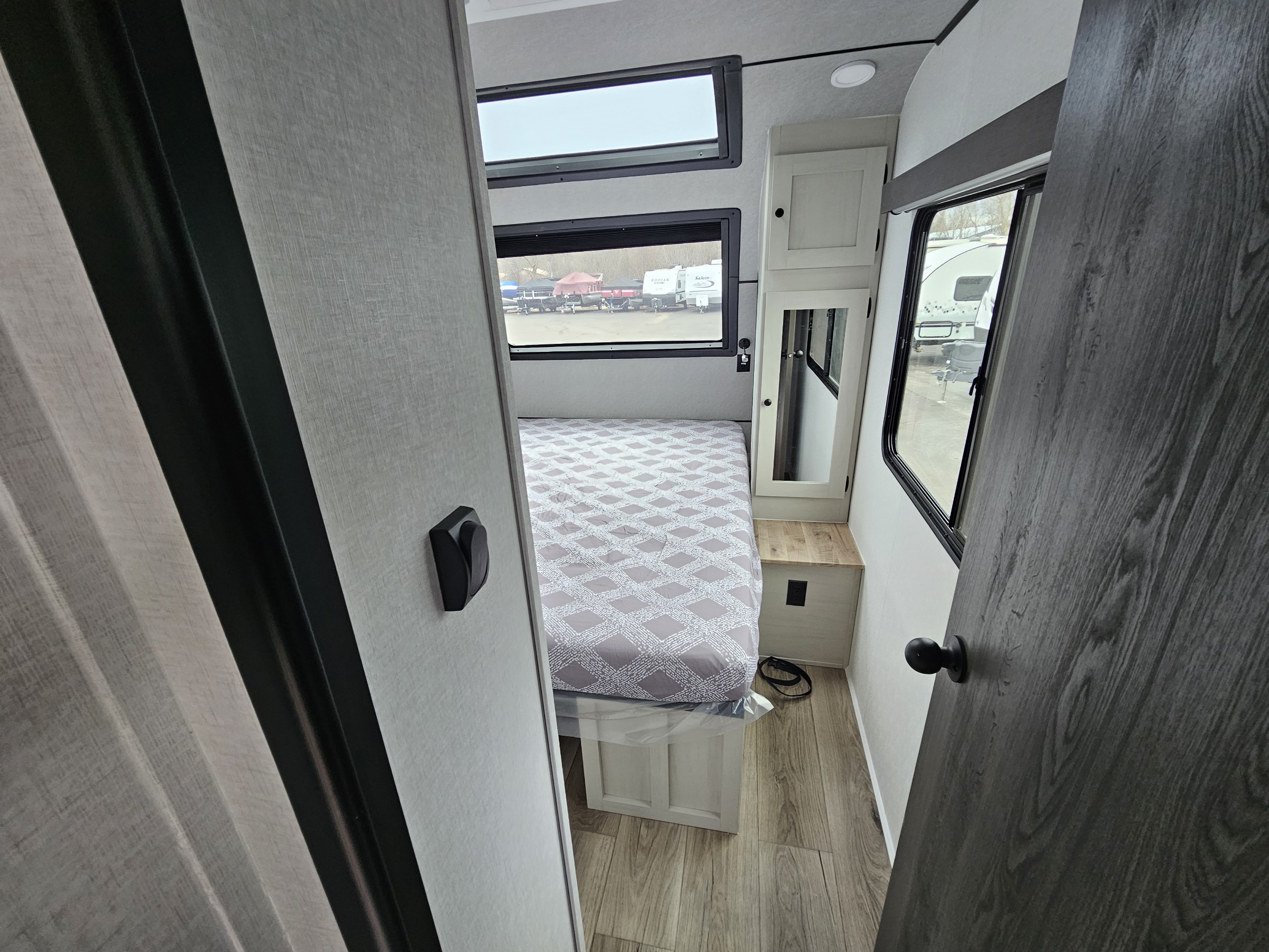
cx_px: 634
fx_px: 477
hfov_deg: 106.2
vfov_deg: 89.9
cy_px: 476
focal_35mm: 13
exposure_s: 1/60.2
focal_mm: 2.2
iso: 100
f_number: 2.2
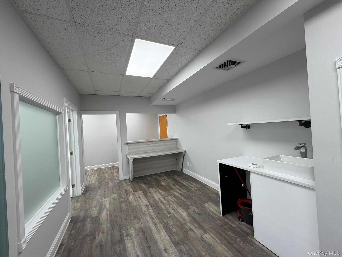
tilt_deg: -0.3
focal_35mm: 14
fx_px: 138
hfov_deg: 102.1
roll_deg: +4.0
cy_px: 128
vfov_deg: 85.7
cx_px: 171
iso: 125
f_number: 2.2
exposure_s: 1/120
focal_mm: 2.22
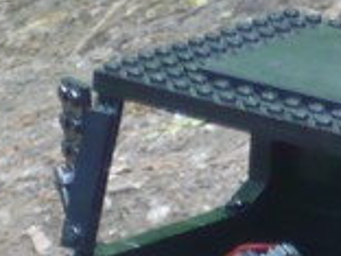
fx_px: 4896
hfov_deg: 4.0
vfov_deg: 3.0
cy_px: 510
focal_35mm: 497
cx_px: 352
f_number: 4.8
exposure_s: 1/15
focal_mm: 16.1
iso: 200
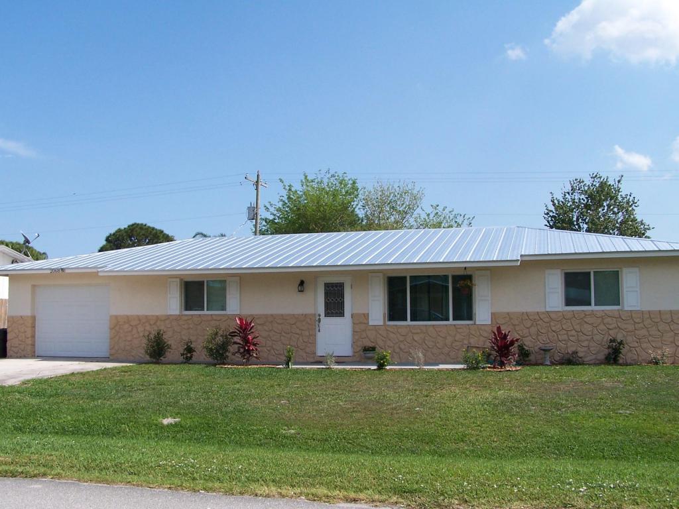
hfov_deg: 49.0
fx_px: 745
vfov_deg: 37.7
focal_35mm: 38
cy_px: 254
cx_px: 340
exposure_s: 1/350
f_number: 5.6
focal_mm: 6.3
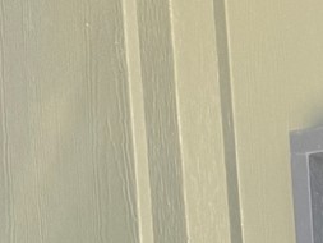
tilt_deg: -6.3
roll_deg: +0.2
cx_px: 1144
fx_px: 1699
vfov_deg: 7.0
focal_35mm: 182
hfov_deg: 8.2
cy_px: 819
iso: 80
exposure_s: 1/430
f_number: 1.78
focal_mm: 6.76
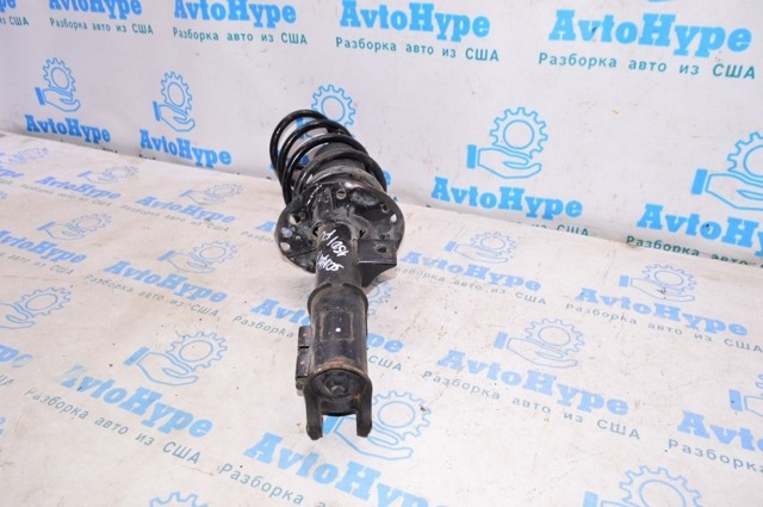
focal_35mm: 27
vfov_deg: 47.8
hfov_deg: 67.4
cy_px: 254
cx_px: 382
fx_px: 572
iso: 1600
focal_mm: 18
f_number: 8
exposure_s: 1/100
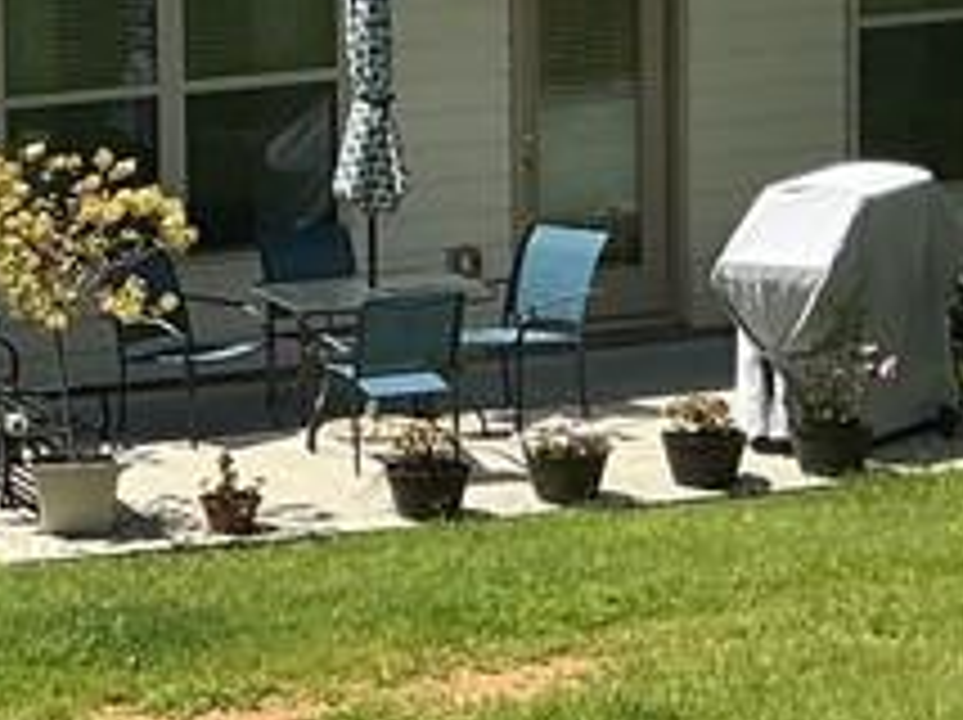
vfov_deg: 10.6
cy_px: 315
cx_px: -1071
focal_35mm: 139
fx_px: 3863
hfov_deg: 12.3
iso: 25
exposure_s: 1/1451
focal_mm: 3
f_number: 1.8
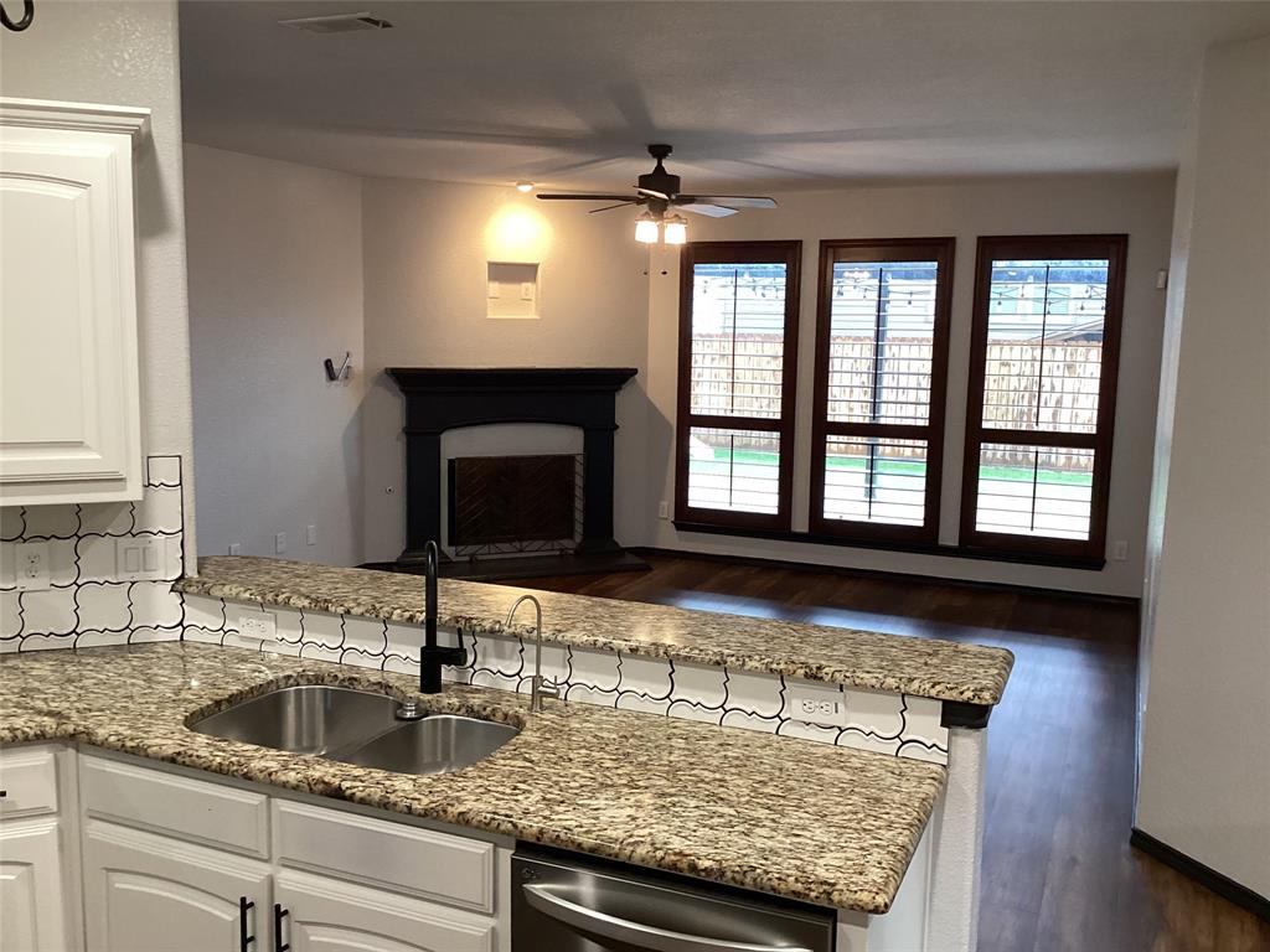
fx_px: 1137
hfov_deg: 58.4
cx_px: 635
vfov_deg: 45.4
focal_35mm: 31
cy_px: 476
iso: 200
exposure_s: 1/50
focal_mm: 3.3
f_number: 2.4
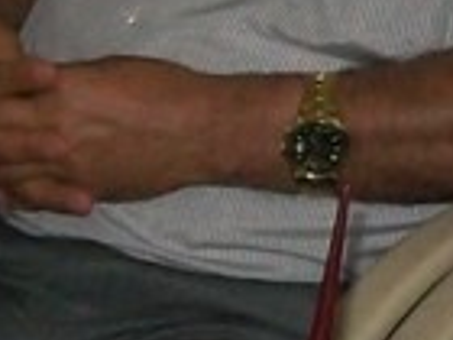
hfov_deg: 4.8
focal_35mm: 411
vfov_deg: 3.6
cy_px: 6
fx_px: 5379
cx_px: 815
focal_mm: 9.4
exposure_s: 1/40
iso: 160
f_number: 3.4
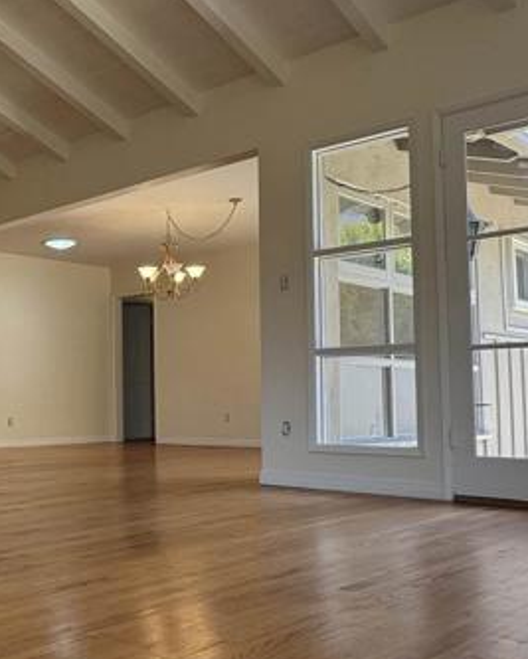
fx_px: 819
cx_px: 119
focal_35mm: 42
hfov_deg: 34.8
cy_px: 340
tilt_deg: +4.3
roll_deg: +0.3
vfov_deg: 43.8
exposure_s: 1/120
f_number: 2.2
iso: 80
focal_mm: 2.22
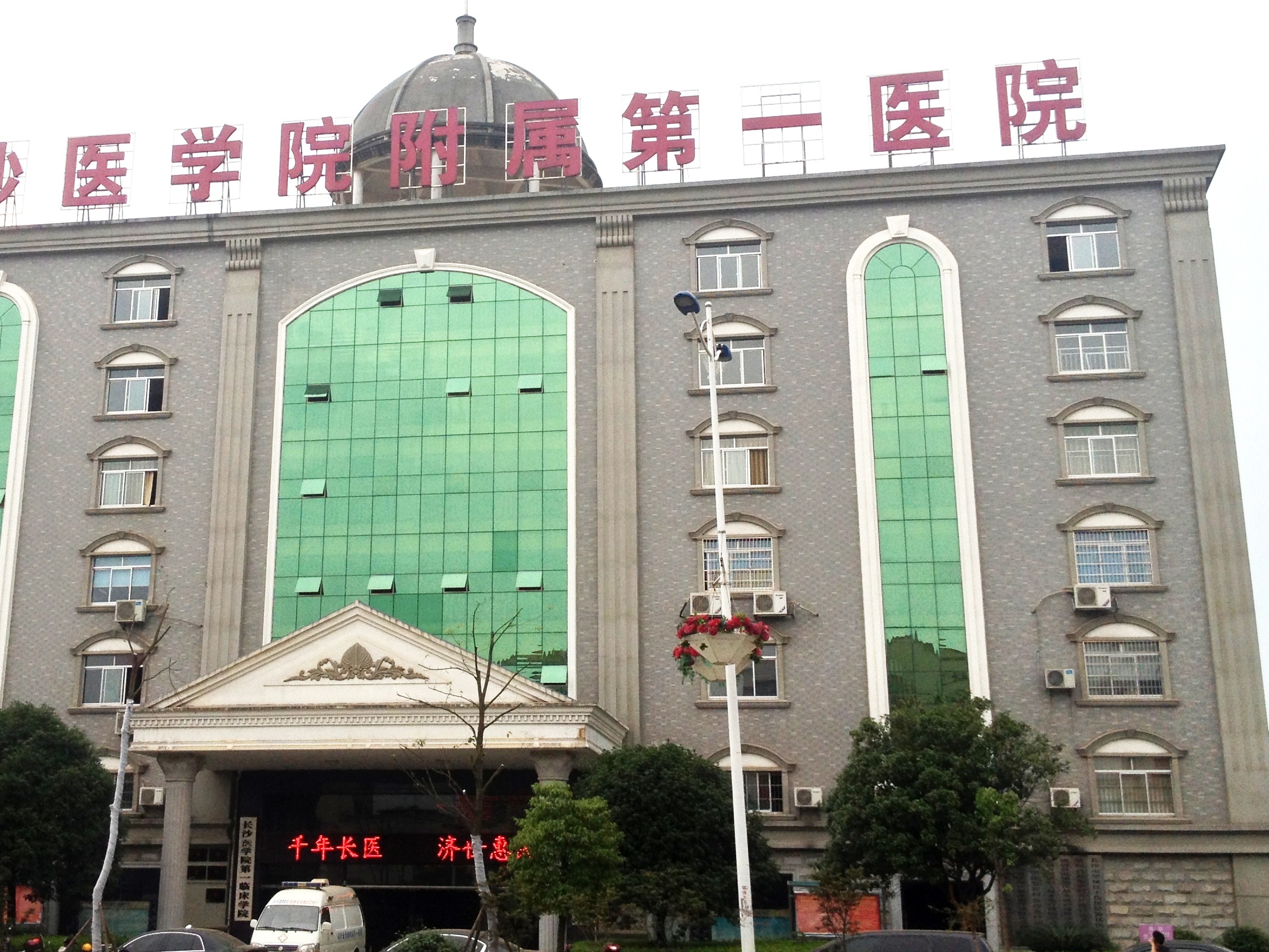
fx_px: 1943
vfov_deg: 27.4
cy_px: 357
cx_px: 483
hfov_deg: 36.0
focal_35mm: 53
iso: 50
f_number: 2.4
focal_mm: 4.28
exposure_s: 1/1022
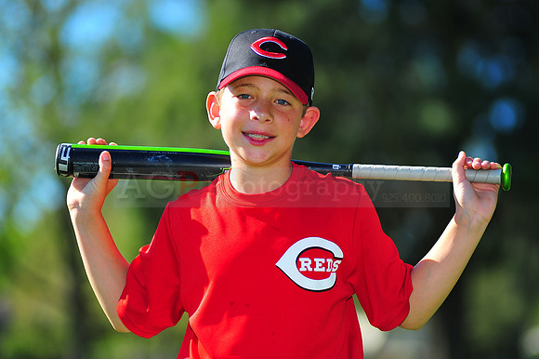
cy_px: 180
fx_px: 2693
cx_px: 270
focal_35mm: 180
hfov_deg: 11.4
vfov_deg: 7.6
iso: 200
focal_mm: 180
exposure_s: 1/1250
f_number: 3.5
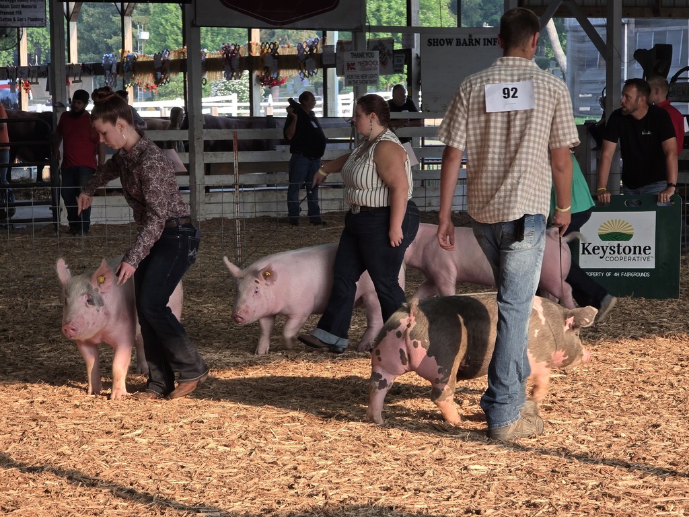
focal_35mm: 115
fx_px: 2289
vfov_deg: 12.9
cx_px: 344
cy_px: 258
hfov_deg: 17.1
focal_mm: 18.6
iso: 64
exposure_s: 1/120
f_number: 3.4
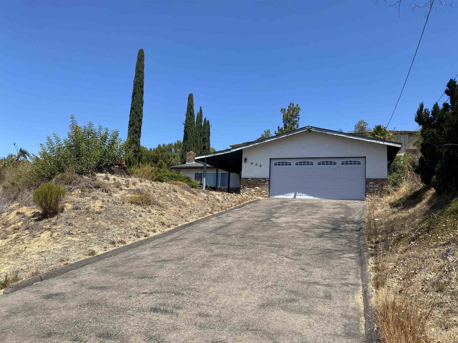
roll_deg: -2.1
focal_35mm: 26
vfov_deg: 53.1
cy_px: 172
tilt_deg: +7.1
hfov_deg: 67.3
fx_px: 344
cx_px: 229
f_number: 1.8
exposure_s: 1/2315
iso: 32
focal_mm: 4.25
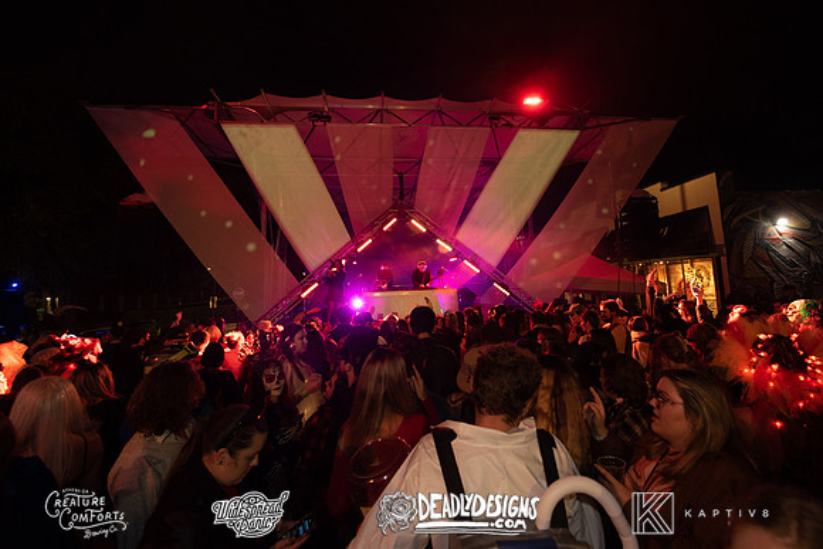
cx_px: 418
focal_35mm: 16
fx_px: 376
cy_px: 241
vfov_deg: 72.0
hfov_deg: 95.1
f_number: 3.5
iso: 2000
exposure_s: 1/60
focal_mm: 14
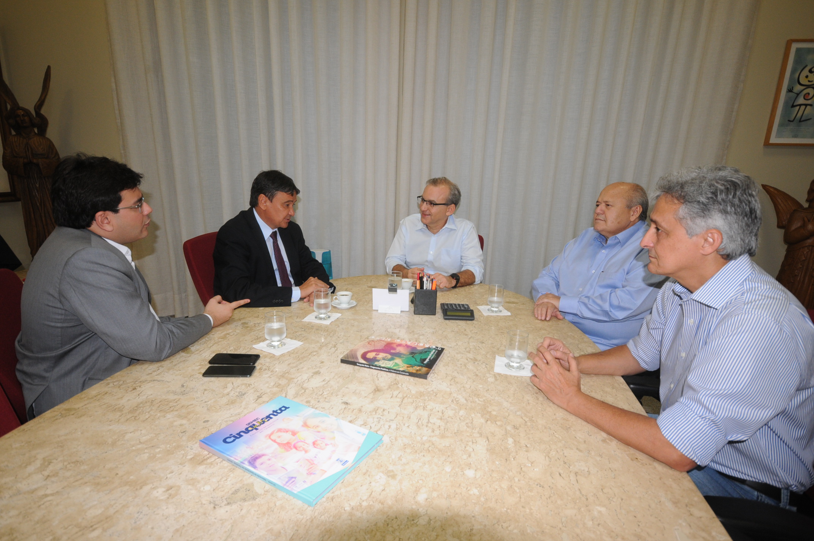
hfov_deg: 85.5
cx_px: 407
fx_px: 440
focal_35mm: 20
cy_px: 270
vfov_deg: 63.1
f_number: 4.5
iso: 500
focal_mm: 13
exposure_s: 1/60
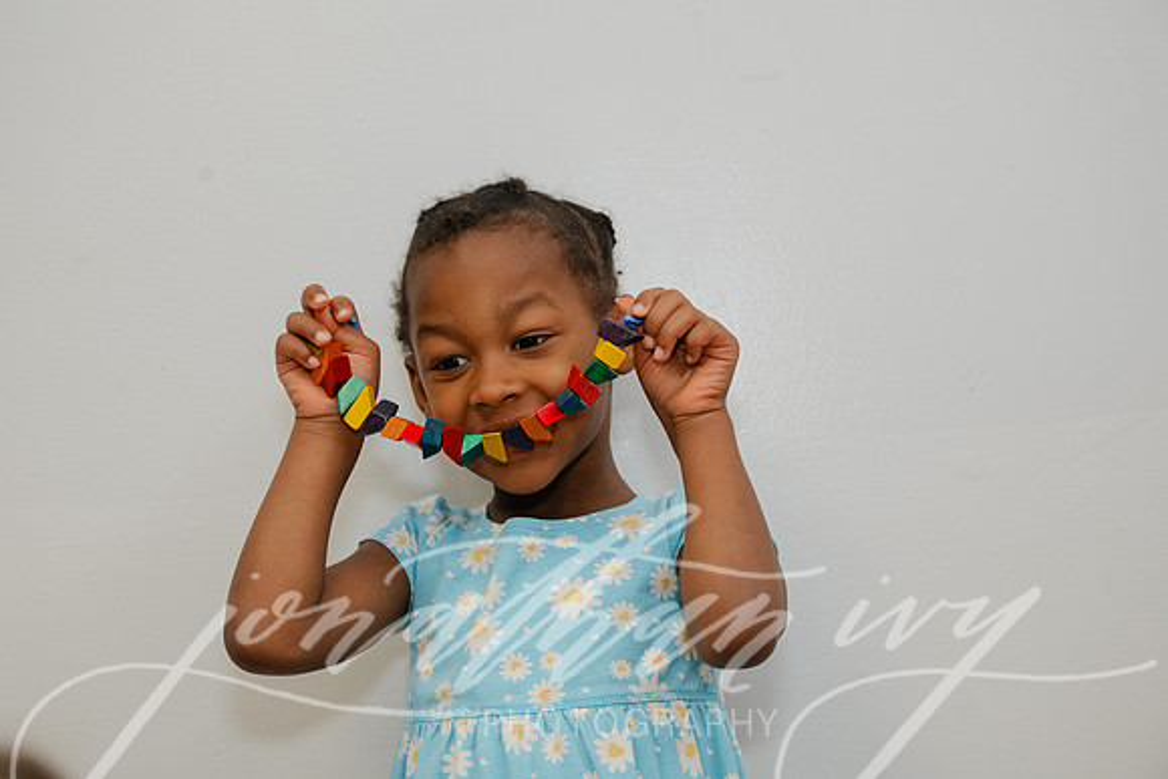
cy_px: 390
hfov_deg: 28.8
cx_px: 584
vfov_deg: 19.5
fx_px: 2272
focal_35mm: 70
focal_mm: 70
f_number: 5.6
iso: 2000
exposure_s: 1/200
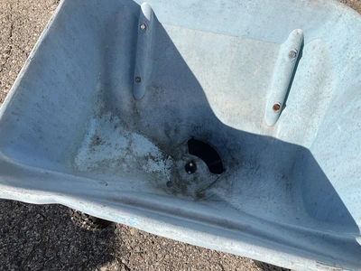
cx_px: 180
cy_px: 136
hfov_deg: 61.7
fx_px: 302
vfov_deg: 48.2
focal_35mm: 29
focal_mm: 3
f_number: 1.8
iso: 25
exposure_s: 1/2141
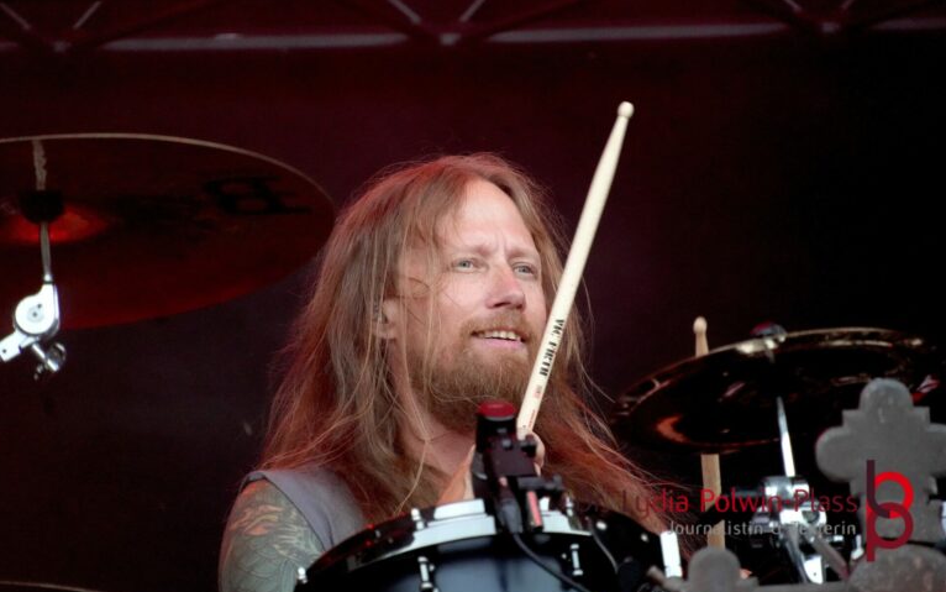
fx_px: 11861
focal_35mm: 460
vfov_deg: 2.9
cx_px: 473
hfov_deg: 4.6
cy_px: 314
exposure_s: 1/500
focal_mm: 300
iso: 4000
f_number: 6.3
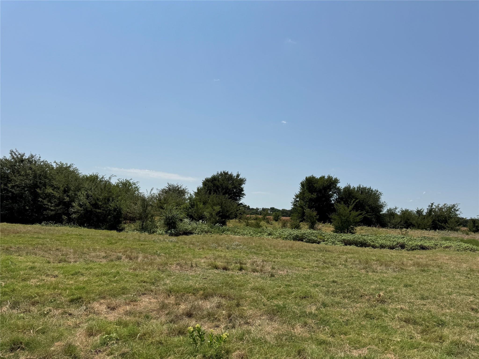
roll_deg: -1.5
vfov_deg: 56.8
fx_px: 332
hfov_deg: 71.6
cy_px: 180
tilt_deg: +9.7
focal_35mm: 24
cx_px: 240
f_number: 1.78
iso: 80
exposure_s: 1/9009
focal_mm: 6.76
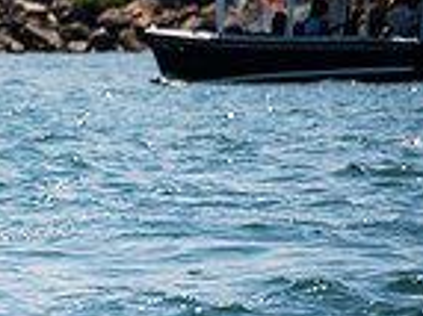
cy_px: -13
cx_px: -426
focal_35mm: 720
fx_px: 8791
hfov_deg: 2.7
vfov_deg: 2.1
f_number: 6.3
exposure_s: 1/640
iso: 400
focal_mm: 185
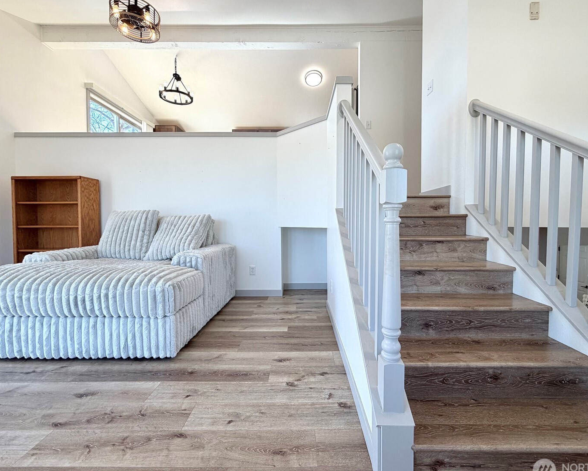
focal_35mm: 16
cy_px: 229
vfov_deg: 80.3
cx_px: 300
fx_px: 278
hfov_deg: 93.1
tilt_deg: -1.6
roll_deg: -0.1
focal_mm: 2.22
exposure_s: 1/120
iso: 80
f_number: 2.2
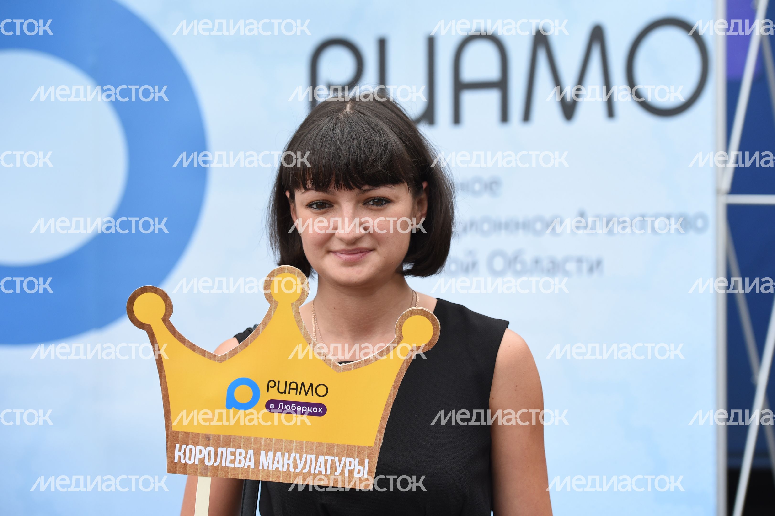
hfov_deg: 18.6
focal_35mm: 110
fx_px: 2367
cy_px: 258
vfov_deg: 12.4
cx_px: 388
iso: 1000
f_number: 5
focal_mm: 110
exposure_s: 1/3200
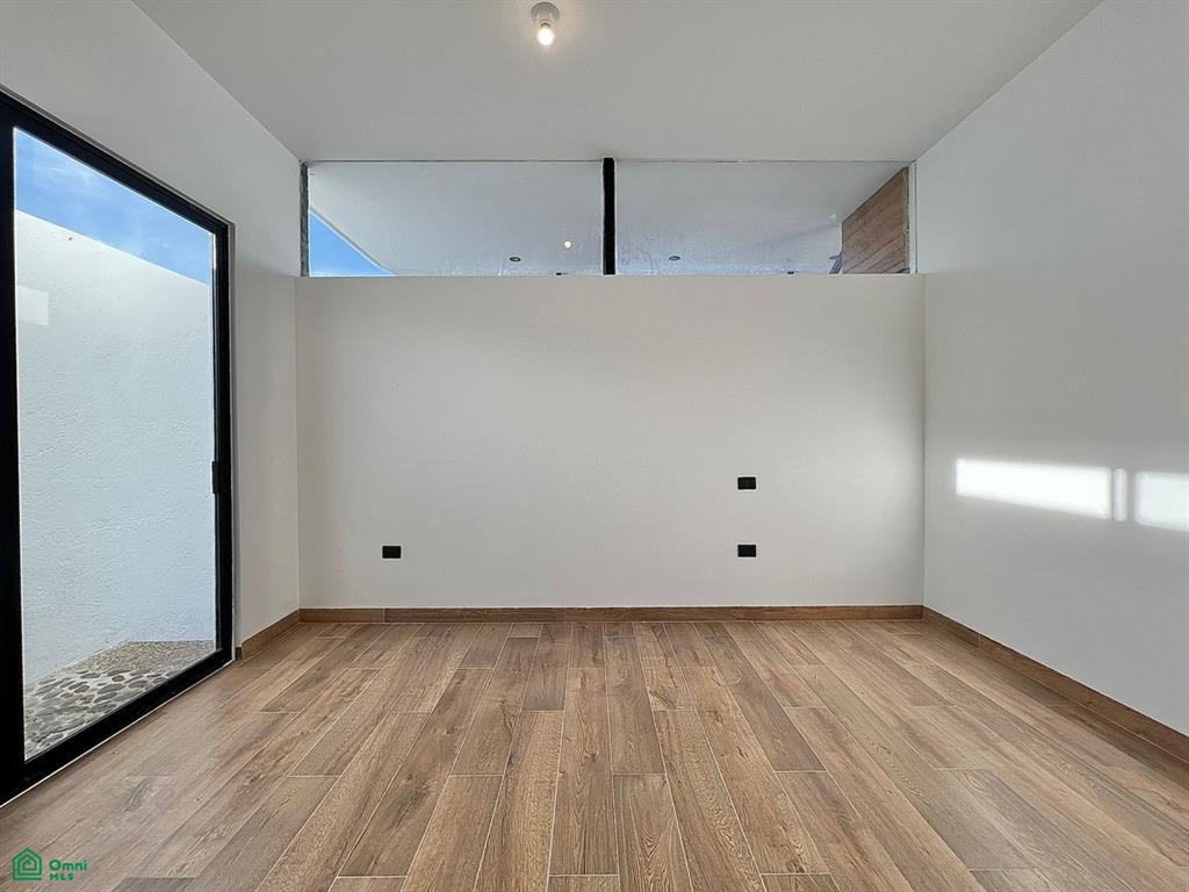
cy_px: 446
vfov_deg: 89.9
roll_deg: +0.1
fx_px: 447
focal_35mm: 13
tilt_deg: -0.8
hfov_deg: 106.2
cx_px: 594
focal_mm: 1.57
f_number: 1.8
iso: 32
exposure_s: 1/276
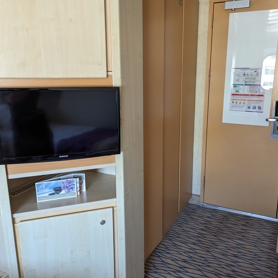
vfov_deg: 52.5
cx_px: 146
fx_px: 282
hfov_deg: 52.5
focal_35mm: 31
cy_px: 138
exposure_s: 1/224
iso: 587
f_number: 1.85
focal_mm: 6.81
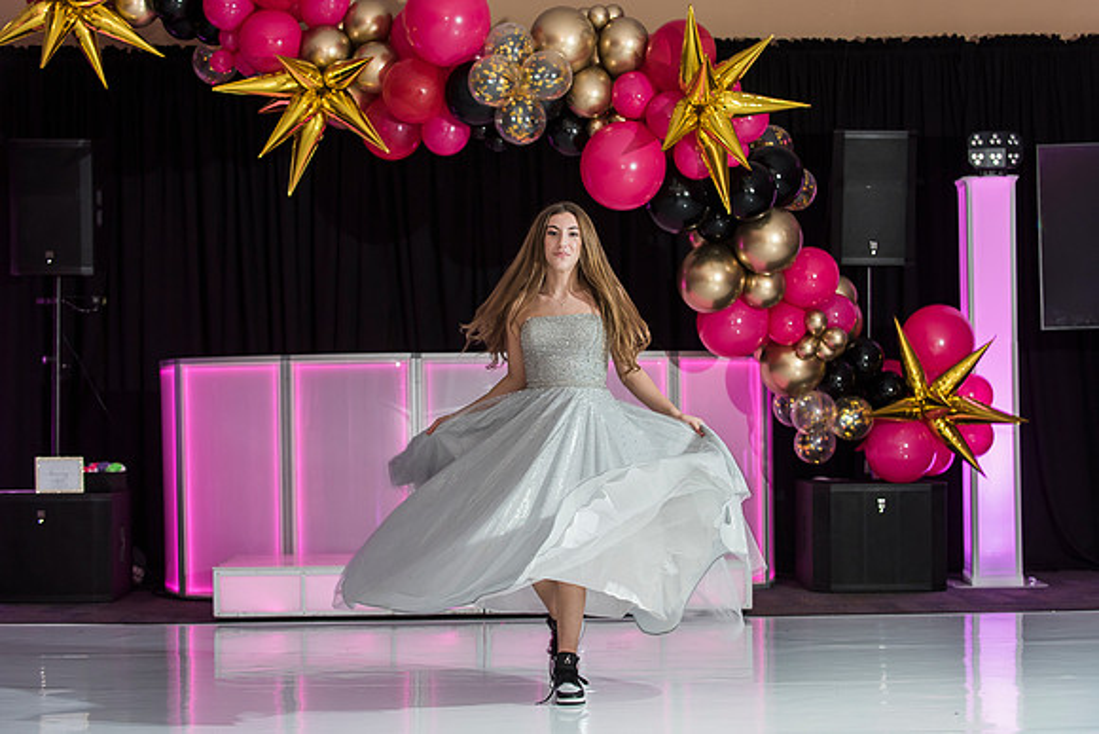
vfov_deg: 18.8
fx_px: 2214
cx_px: 564
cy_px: 372
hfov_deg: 27.9
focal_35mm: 73
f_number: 4
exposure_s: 1/80
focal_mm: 70
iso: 800
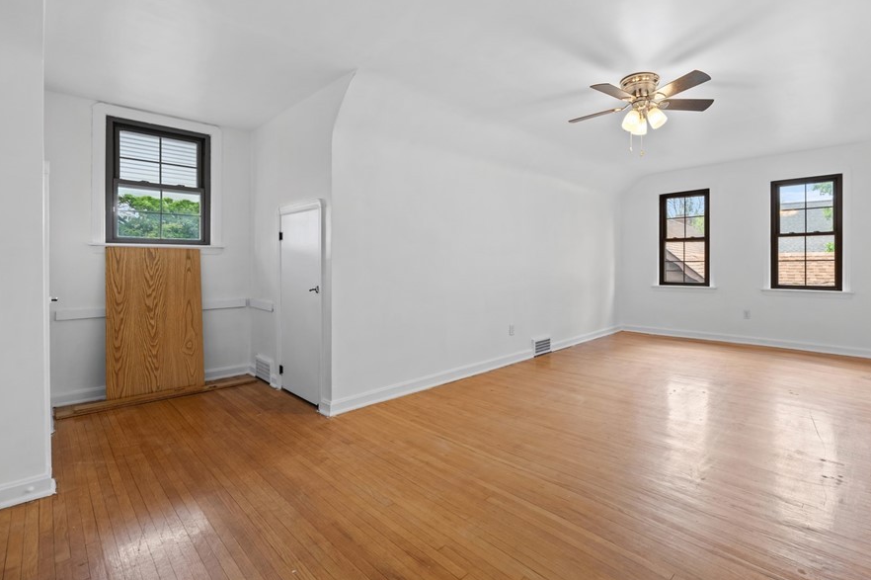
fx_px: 387
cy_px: 267
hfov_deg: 95.7
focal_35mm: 16
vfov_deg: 73.6
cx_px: 514
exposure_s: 1/3
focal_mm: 13
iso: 250
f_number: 9
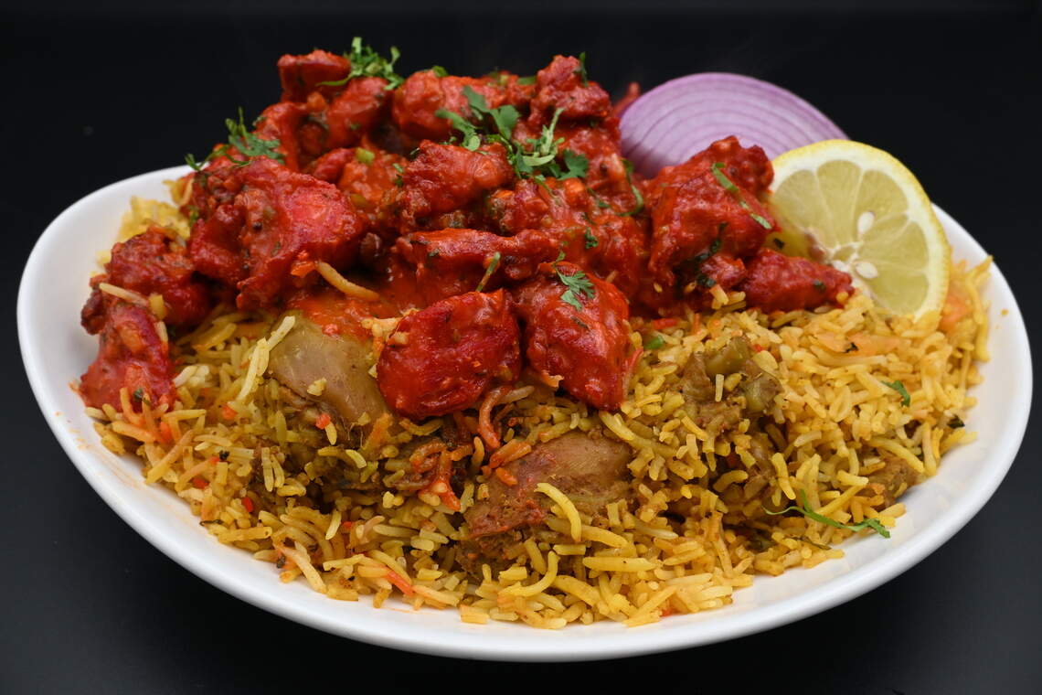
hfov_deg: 53.1
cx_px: 521
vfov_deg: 36.9
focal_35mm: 36
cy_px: 348
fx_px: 1042
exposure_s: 1/125
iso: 400
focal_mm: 24
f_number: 5.6
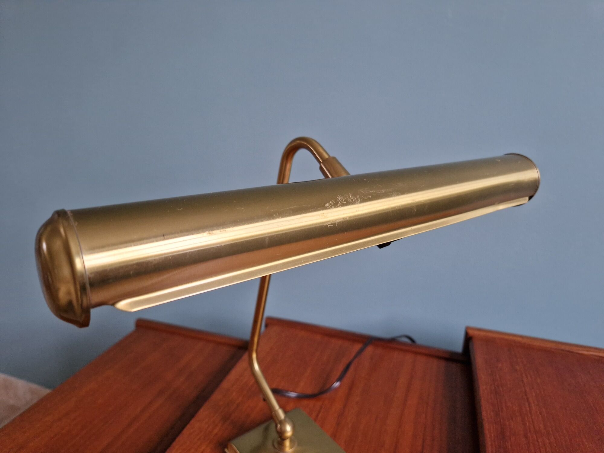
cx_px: 302
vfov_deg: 58.9
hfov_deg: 73.9
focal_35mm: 23
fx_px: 401
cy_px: 226
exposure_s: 1/100
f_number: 1.8
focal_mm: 5.4
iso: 800
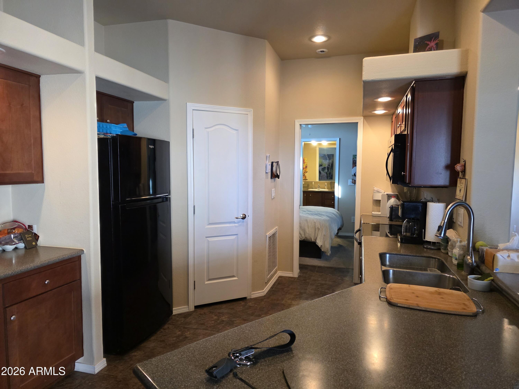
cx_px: 260
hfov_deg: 73.9
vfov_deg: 58.9
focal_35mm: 23
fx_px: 345
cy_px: 194
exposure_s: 1/120
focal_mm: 6.3
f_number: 1.7
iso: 500
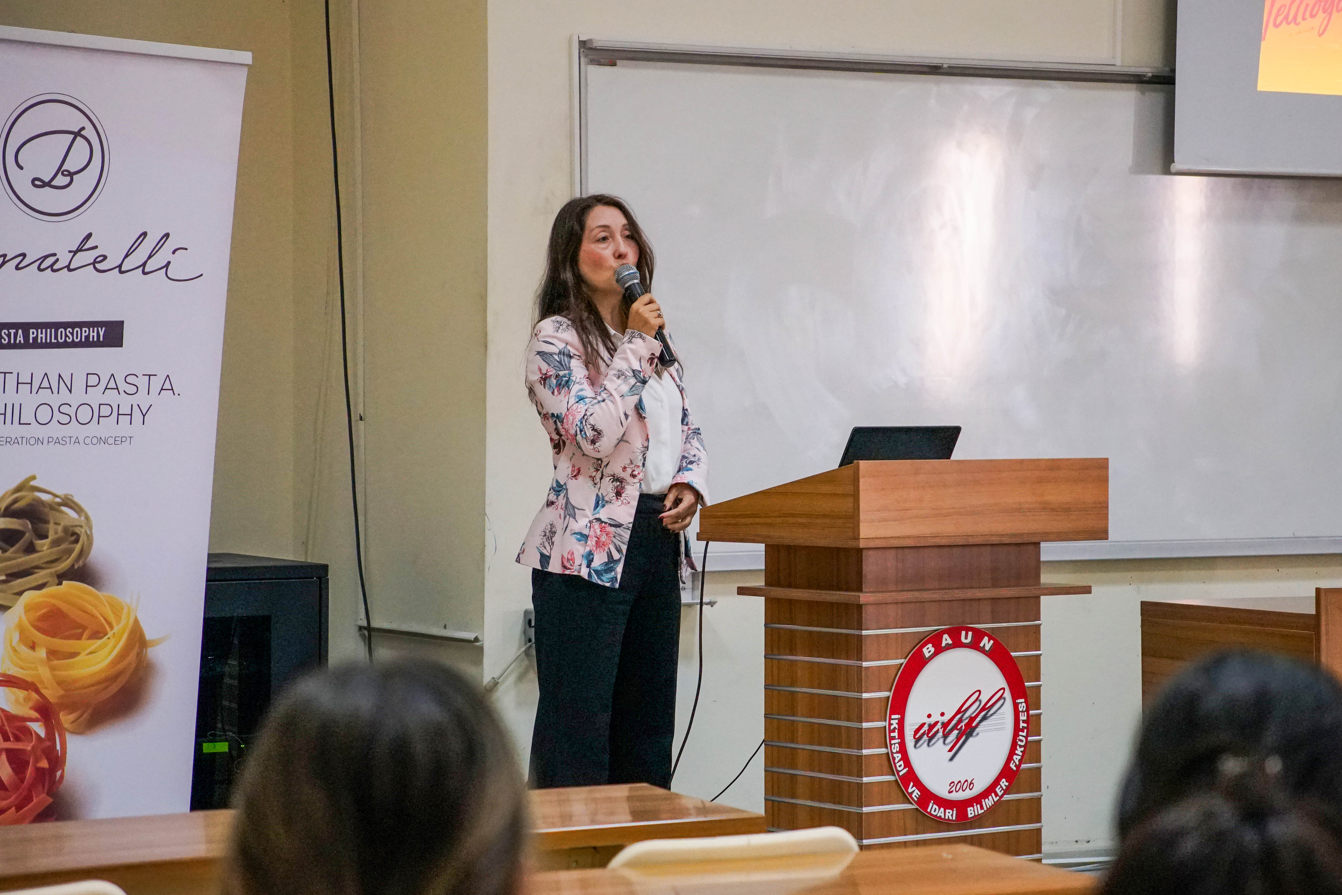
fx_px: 3653
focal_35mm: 98
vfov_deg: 14.0
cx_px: 735
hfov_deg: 20.8
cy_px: 447
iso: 2000
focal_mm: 50
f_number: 2.8
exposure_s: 1/200
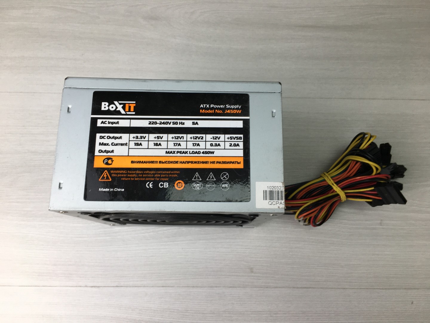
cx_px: 215
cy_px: 162
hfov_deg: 61.7
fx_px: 360
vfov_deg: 48.2
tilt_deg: -76.8
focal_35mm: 29
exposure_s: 1/100
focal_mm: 4.15
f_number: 2.2
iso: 32
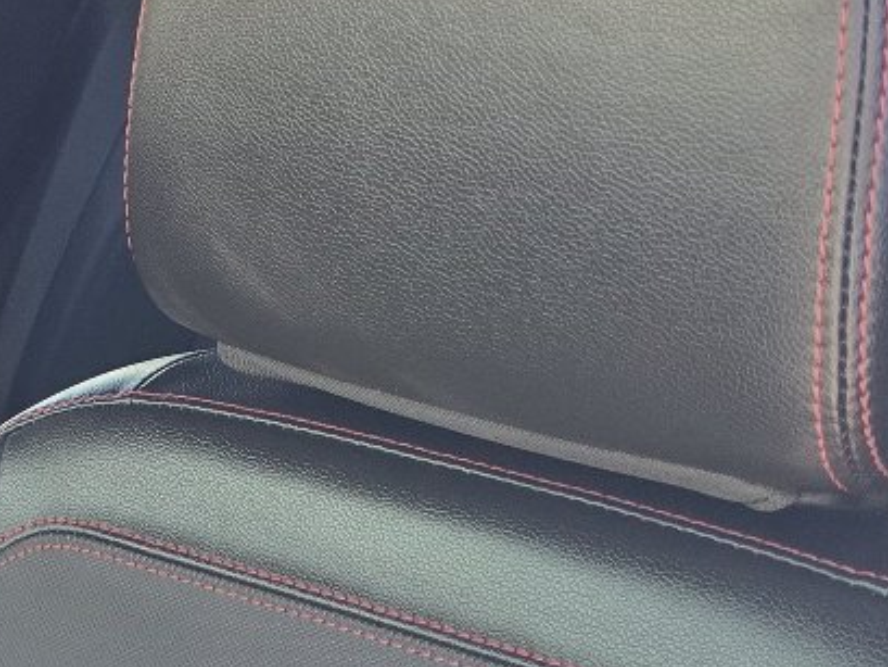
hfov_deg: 18.9
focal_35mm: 90
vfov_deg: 15.5
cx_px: -484
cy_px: 899
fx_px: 2309
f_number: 1.7
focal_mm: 6.3
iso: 160
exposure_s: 1/182
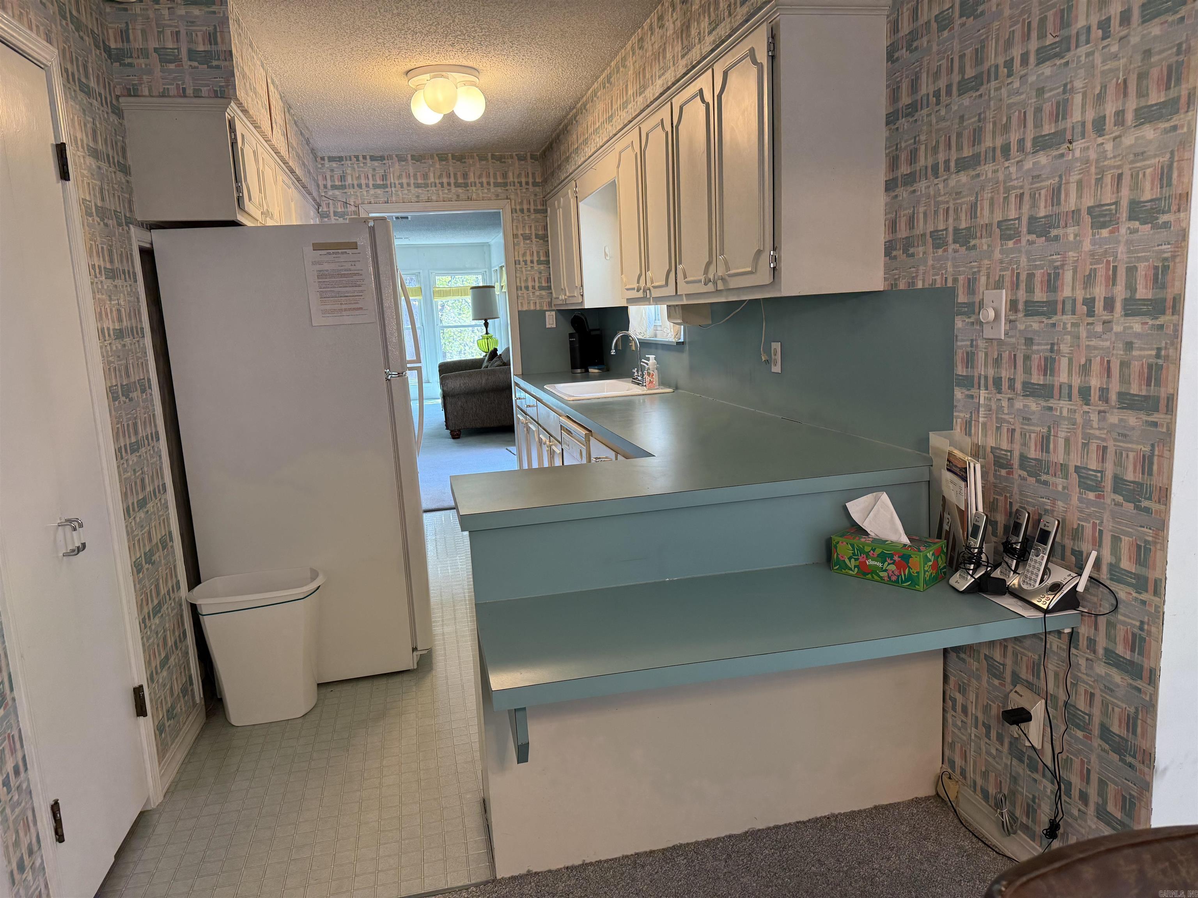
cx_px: 599
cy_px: 449
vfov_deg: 56.8
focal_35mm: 24
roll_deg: +3.1
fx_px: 831
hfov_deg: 71.6
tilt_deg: -9.0
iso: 160
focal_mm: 6.76
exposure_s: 1/60
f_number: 1.78
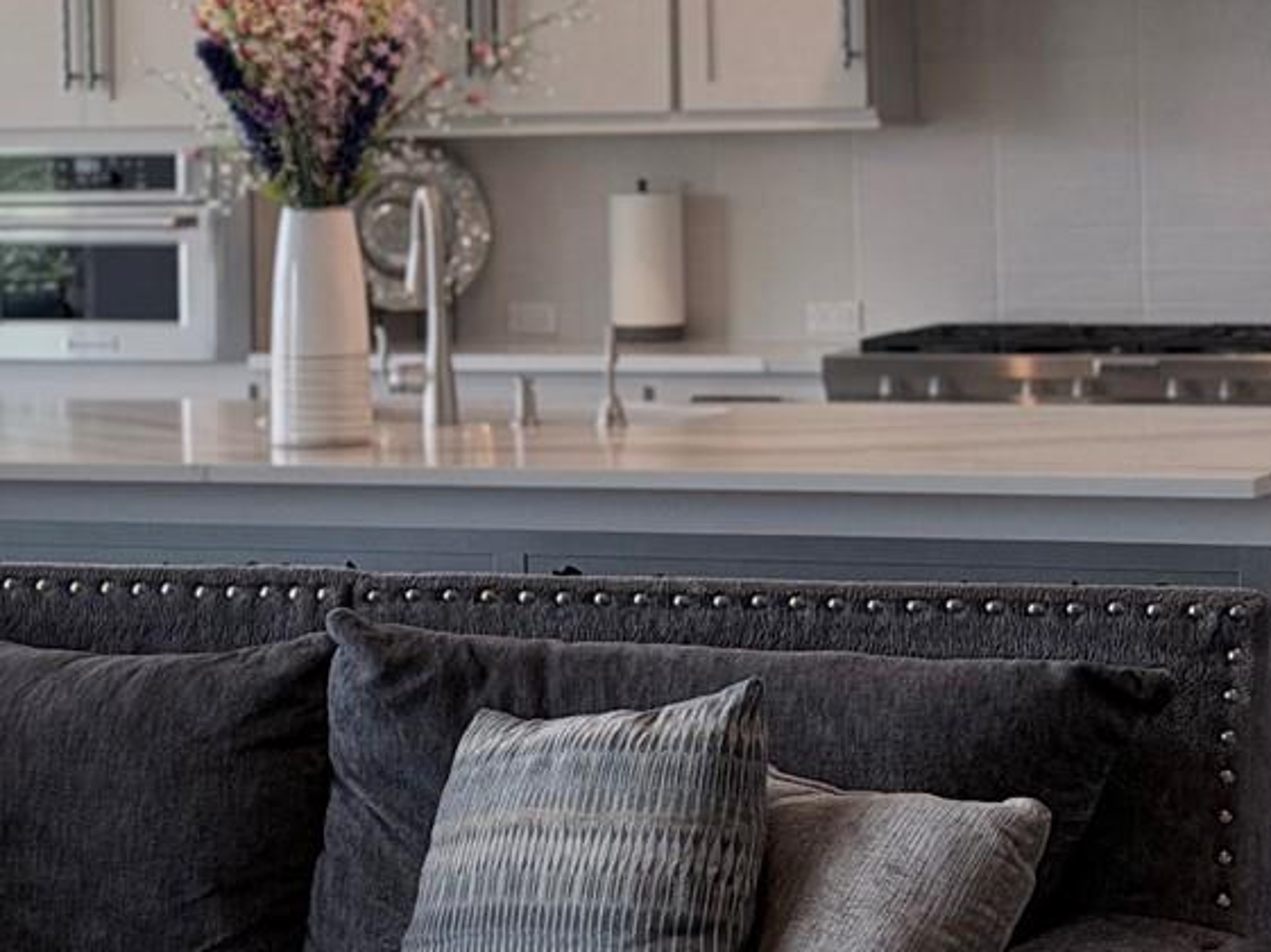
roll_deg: +1.5
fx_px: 5027
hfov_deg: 14.3
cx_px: 145
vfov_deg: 10.7
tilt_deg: -0.8
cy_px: 82
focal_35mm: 137
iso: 100
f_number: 1.78
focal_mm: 6.76
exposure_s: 1/534
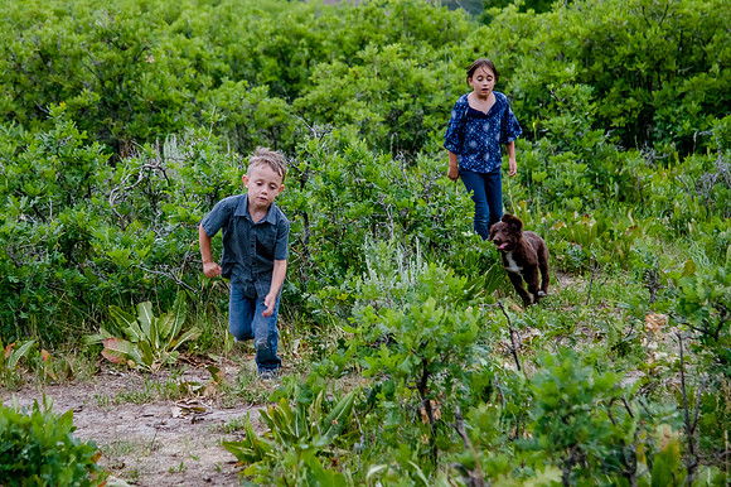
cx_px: 321
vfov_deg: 11.9
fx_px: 2339
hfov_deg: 17.8
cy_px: 188
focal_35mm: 115
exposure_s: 1/200
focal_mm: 86
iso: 2500
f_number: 4
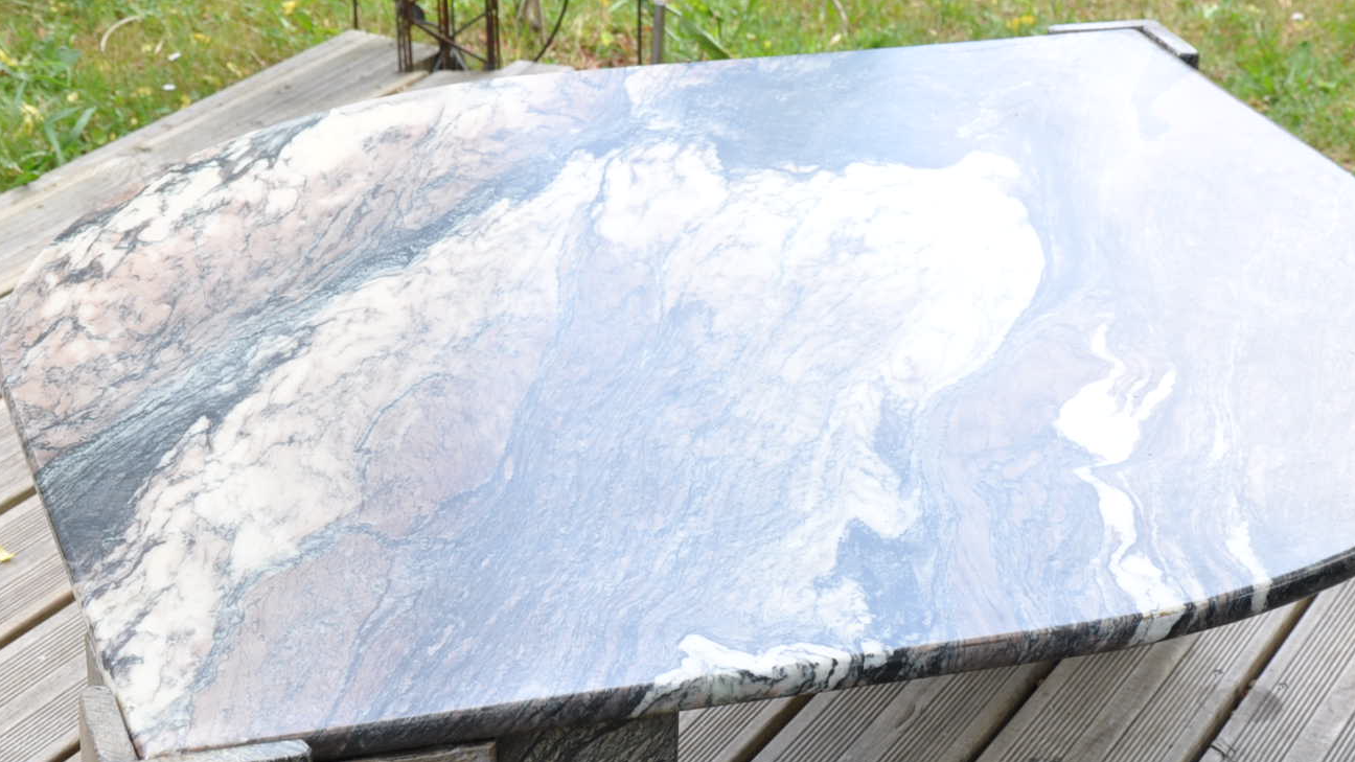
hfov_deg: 23.4
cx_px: 763
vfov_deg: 13.3
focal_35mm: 91
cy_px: 593
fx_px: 3265
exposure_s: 1/60
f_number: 8
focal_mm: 35
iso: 250
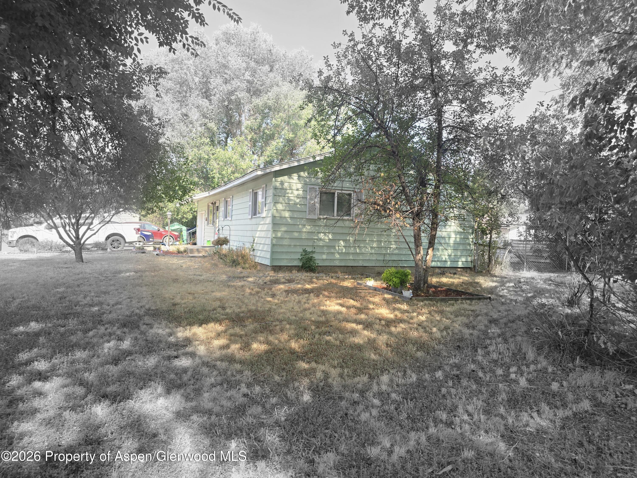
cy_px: 239
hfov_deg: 73.9
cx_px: 318
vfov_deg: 58.9
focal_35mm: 23
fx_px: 423
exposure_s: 1/243
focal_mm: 6.3
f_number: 1.7
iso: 12
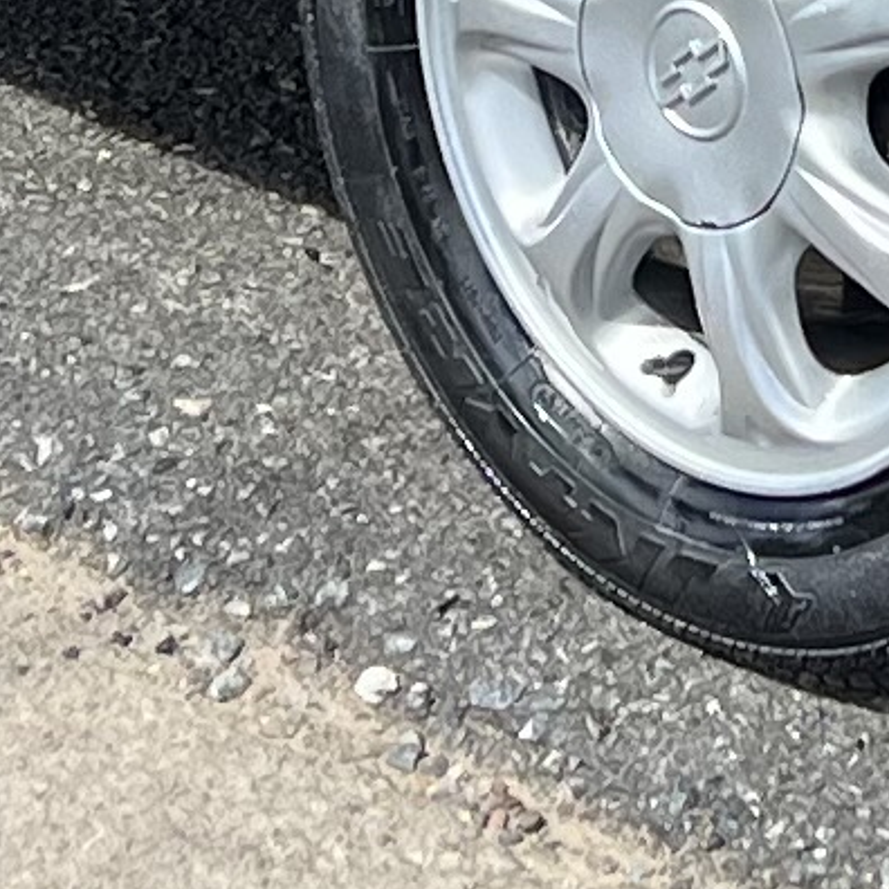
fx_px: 6799
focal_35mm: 234
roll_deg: +2.6
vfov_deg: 7.0
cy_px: -1327
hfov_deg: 7.5
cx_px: 727
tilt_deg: -10.8
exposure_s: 1/1972
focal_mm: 5.7
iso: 50
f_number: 1.5
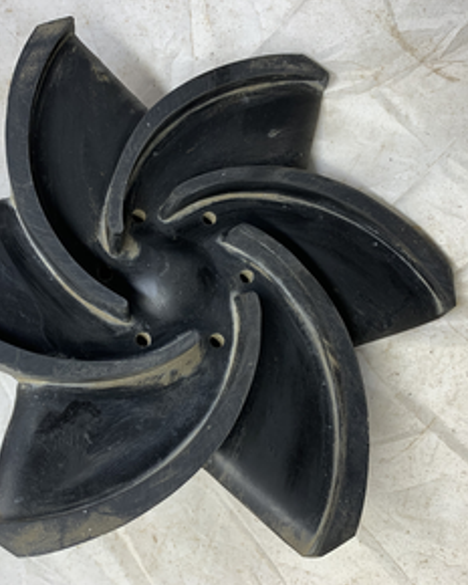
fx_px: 606
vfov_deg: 51.5
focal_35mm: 35
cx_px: 192
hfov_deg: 42.1
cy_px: 290
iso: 50
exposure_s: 1/121
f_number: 1.8
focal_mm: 4.25
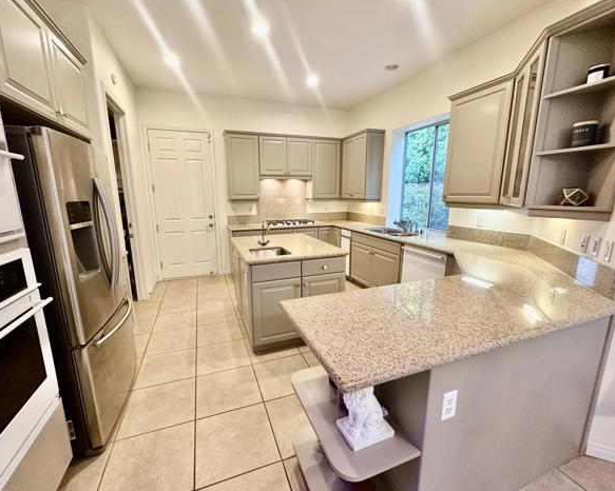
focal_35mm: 15
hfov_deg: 96.8
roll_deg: +0.0
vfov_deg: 84.0
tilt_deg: -10.8
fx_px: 273
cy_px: 247
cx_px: 300
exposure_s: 1/60
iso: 250
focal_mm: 2.22
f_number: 2.2
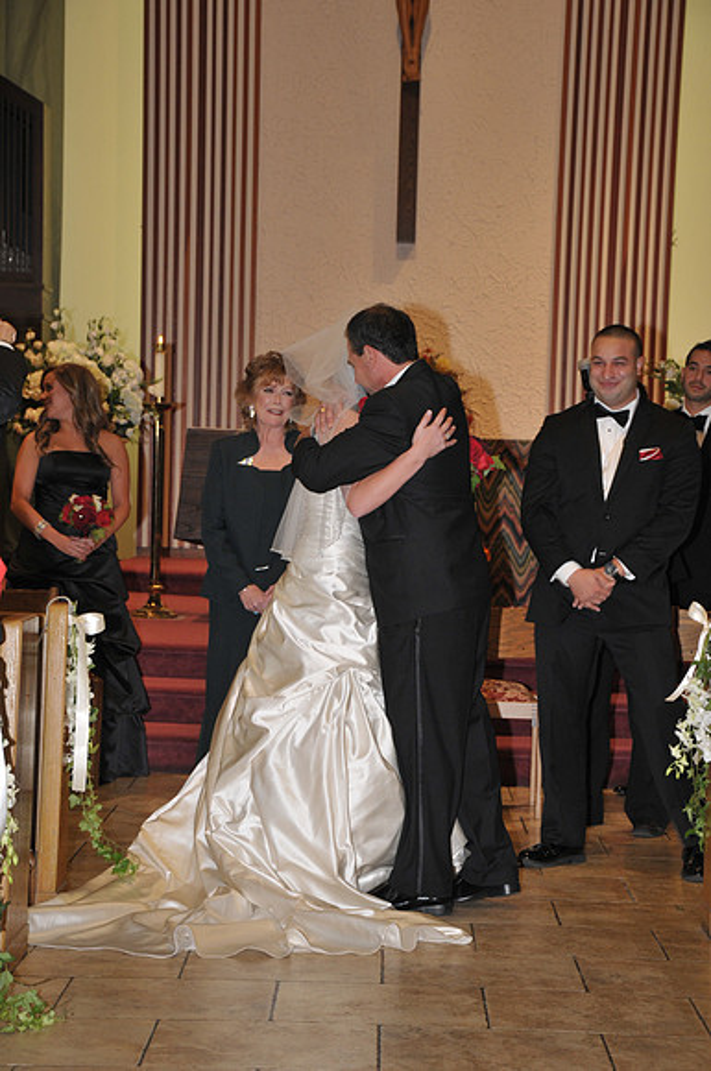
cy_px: 536
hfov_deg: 14.7
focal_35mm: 93
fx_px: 2763
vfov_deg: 21.9
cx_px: 356
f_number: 6.3
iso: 400
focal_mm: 62
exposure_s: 1/20
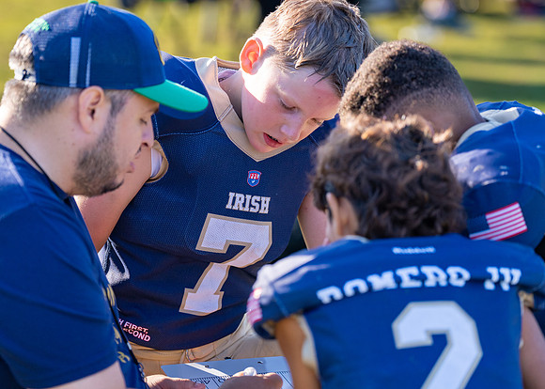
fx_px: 2755
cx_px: 267
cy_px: 149
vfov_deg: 8.1
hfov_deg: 11.3
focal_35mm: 178
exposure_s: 1/1250
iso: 200
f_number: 2.8
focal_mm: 133
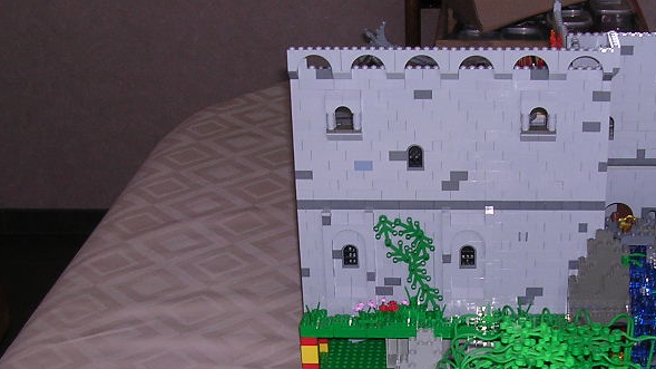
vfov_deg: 16.6
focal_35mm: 72
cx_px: 412
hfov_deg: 29.2
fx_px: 1252
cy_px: 302
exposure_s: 1/60.1
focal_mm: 5.8
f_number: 2.8
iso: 100
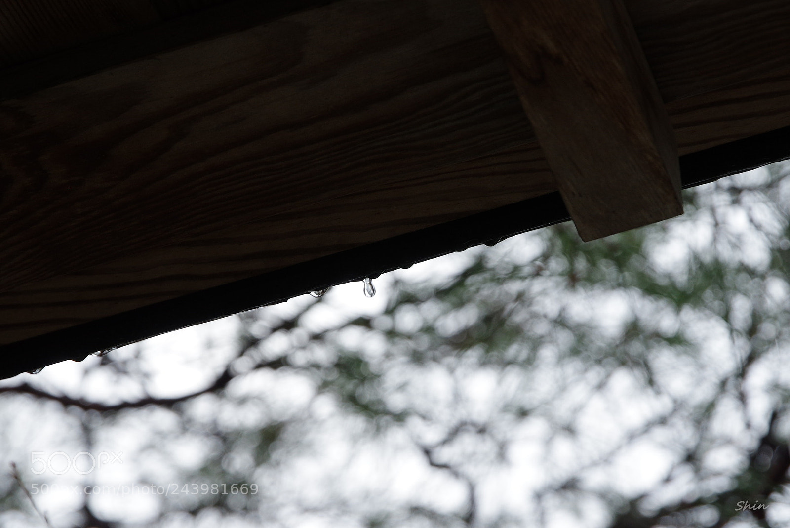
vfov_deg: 10.8
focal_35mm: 127
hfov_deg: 16.1
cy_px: 264
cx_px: 395
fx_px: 2789
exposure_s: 1/160
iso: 400
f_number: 8
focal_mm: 85
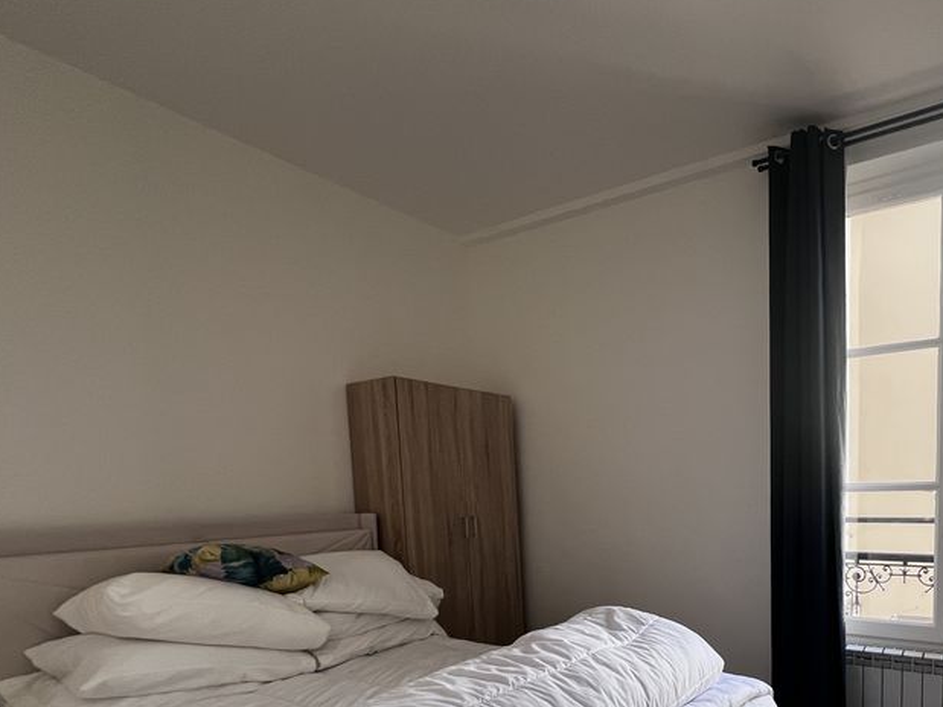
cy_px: 549
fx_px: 572
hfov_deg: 75.7
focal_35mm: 21
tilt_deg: -6.8
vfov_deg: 59.3
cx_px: 654
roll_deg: +0.7
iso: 125
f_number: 1.8
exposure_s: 1/100
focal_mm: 1.57
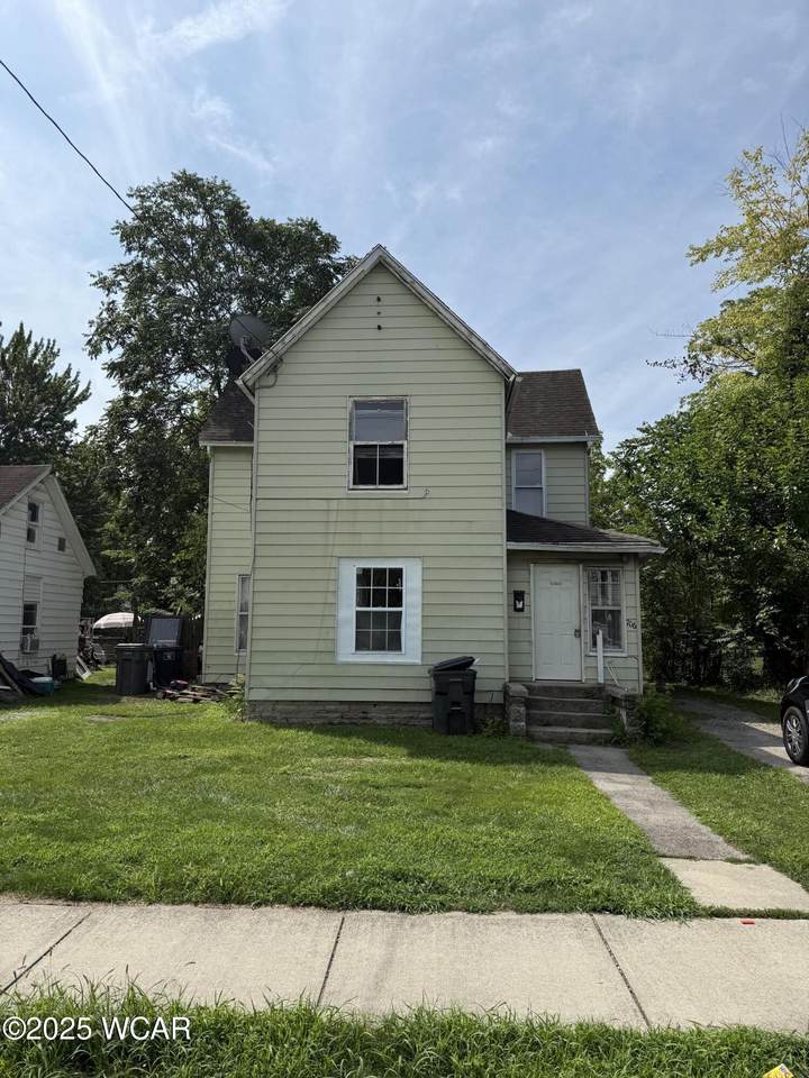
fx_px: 748
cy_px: 539
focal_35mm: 24
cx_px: 404
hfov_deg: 56.8
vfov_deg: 71.6
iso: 80
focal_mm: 6.76
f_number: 1.78
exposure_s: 1/6711
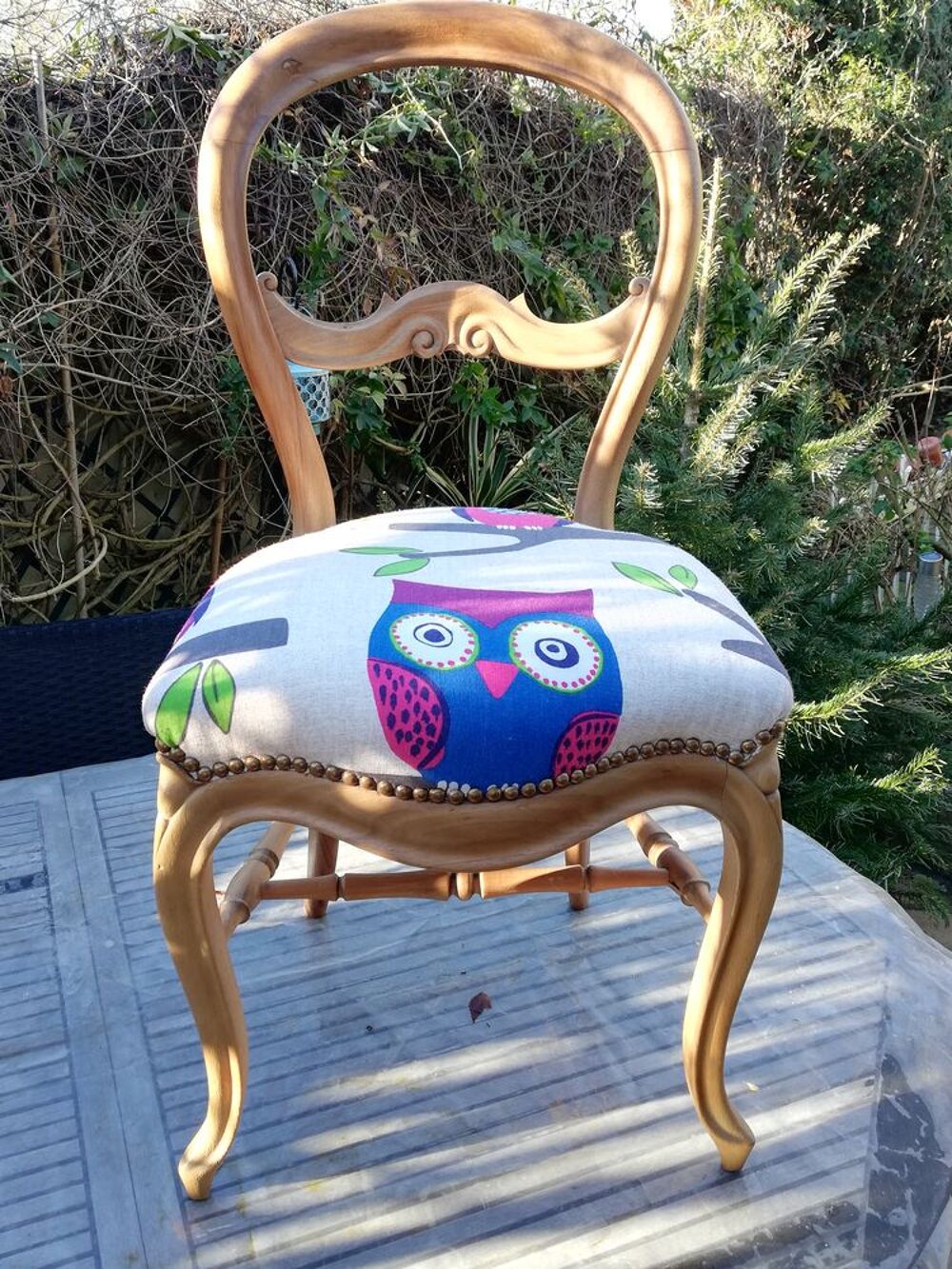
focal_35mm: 30
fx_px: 1100
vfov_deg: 60.0
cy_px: 634
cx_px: 476
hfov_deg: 46.8
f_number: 2.2
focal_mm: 3.81
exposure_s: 1/100
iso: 50
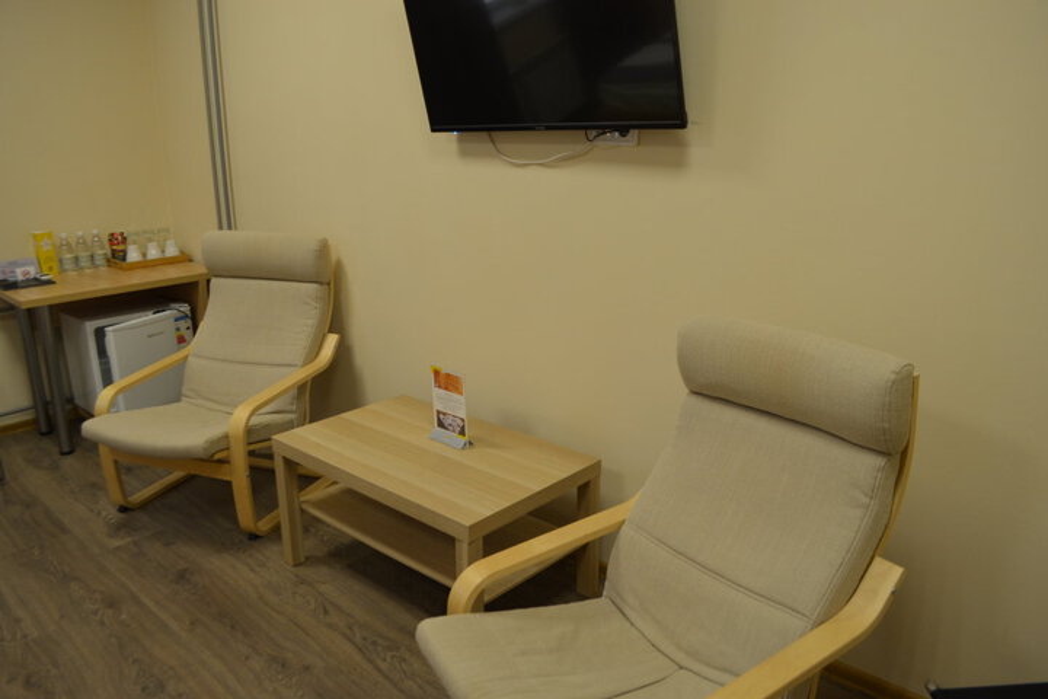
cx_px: 524
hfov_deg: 67.4
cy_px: 350
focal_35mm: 27
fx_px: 786
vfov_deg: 47.9
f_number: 4
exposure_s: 1/60
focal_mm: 18
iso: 640
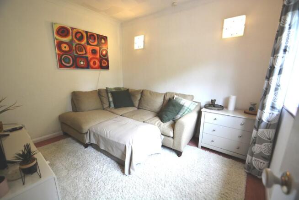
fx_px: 125
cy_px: 100
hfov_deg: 100.4
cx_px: 150
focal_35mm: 15
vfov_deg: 77.4
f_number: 4.5
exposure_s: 1/80
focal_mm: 10
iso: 400
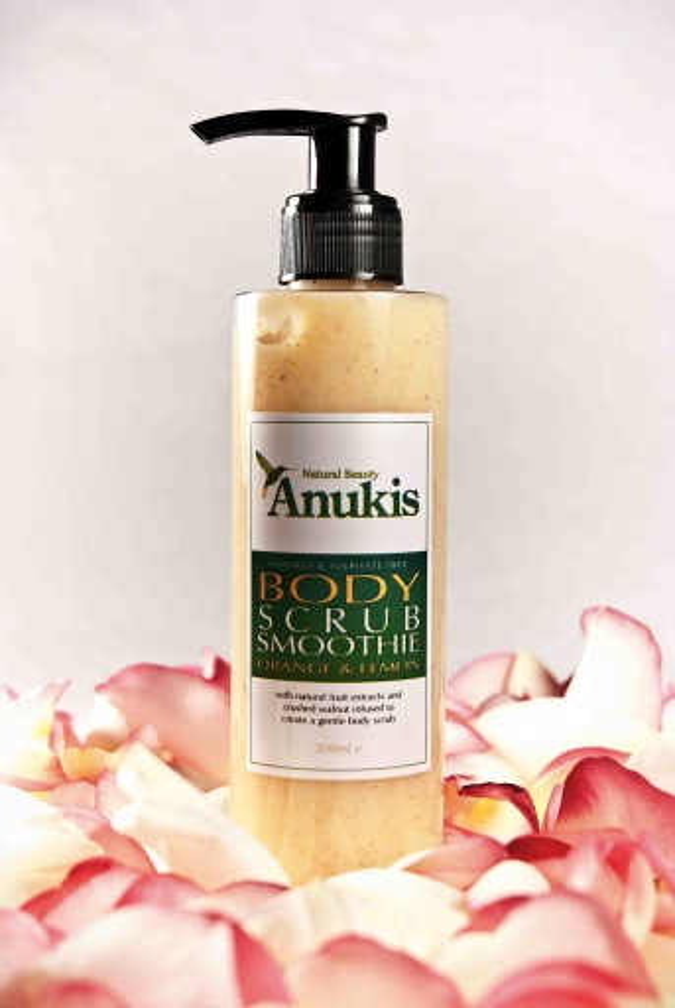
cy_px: 504
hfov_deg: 19.8
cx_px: 338
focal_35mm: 69
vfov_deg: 29.2
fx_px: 1934
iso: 160
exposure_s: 1/400
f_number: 4.5
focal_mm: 46
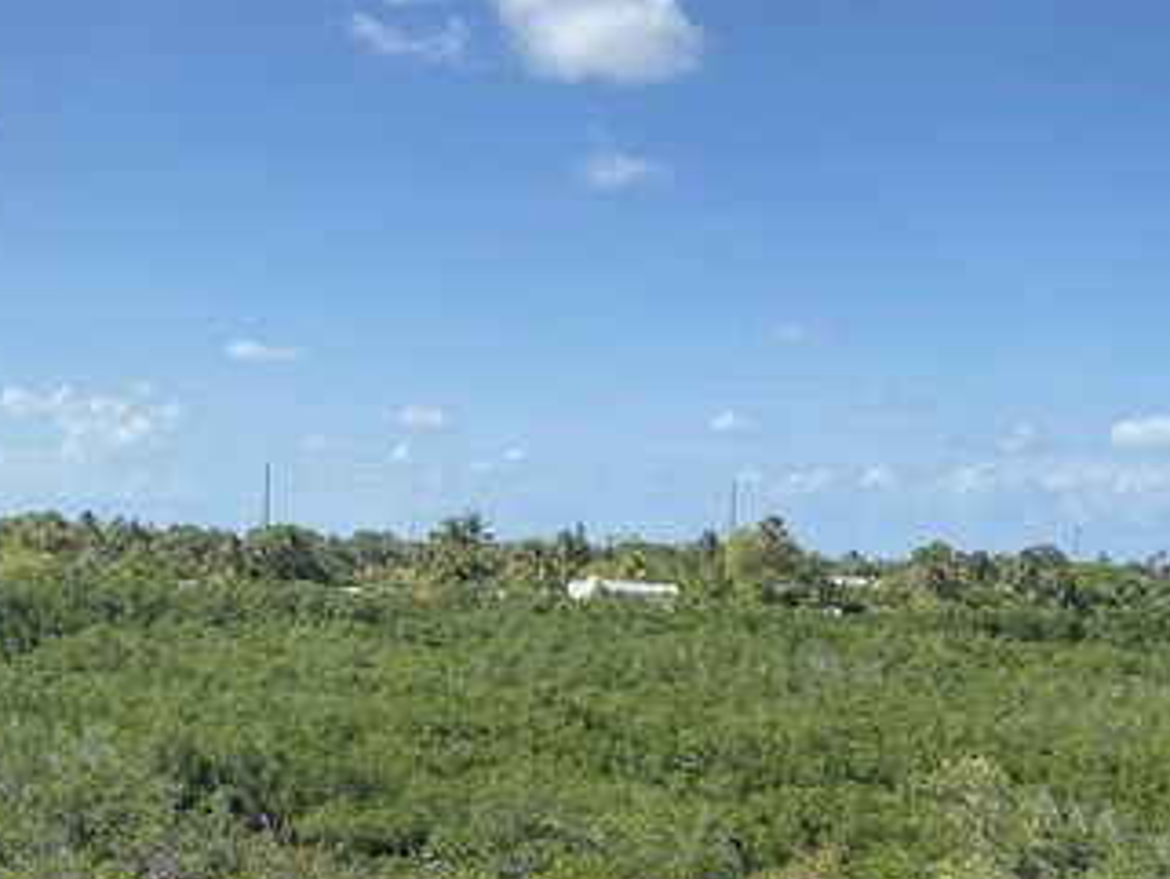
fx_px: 1826
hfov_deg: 34.7
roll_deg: -2.6
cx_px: 286
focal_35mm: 54
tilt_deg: -0.9
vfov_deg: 26.9
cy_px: 587
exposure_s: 1/3300
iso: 32
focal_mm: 4.25
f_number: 1.8
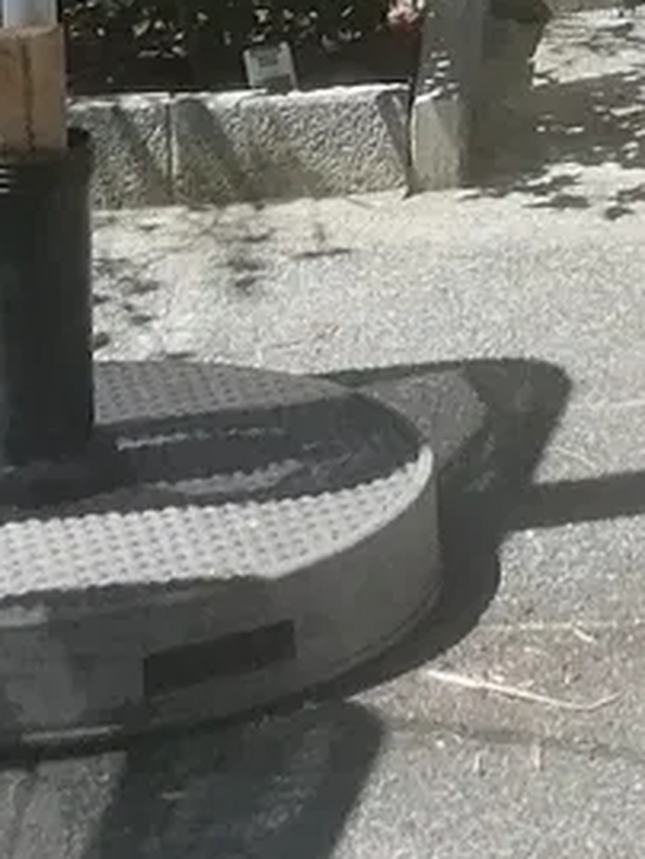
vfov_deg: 8.8
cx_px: 840
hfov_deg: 6.9
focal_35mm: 214
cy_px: -752
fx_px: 5312
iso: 50
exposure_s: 1/1271
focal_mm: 4.75
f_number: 1.8
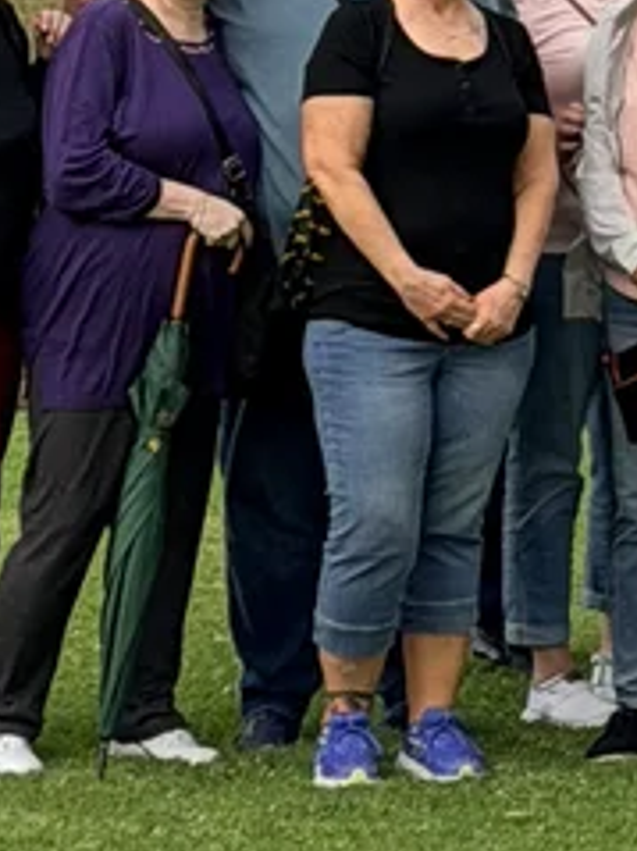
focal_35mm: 322
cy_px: -1157
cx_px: 840
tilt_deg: +3.2
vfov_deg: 5.9
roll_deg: -1.8
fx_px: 7908
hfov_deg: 4.6
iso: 80
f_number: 1.78
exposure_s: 1/3226
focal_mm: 6.76
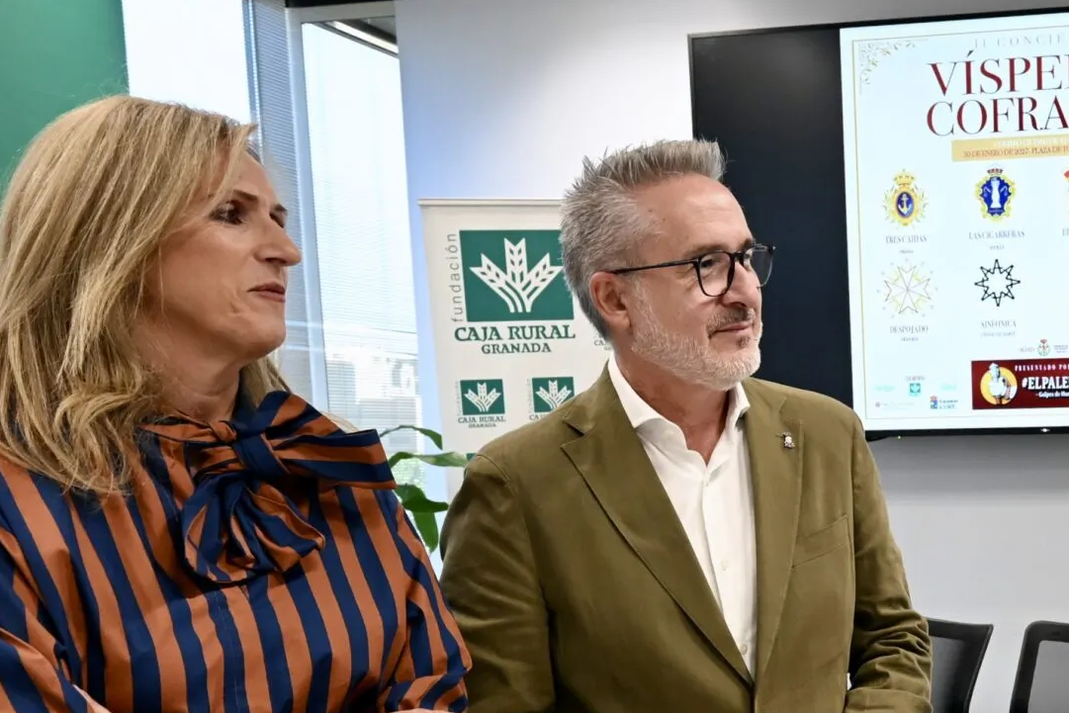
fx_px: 1336
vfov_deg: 29.2
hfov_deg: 39.5
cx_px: 1017
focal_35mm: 45
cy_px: 565
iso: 2500
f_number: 5
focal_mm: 19
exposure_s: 1/125
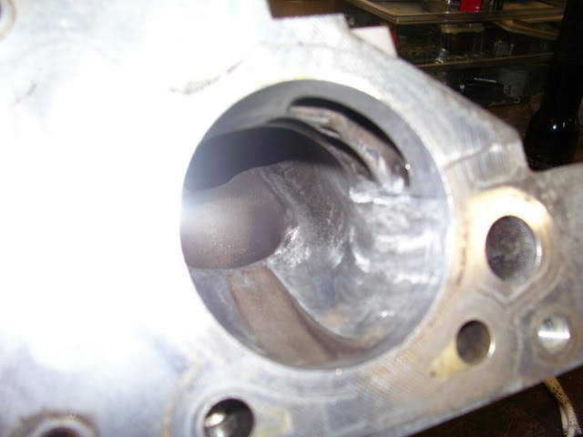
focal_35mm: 34
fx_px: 573
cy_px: 218
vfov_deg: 41.8
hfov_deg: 54.0
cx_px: 292
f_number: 2.7
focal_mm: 5.6
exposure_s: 1/60
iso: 125
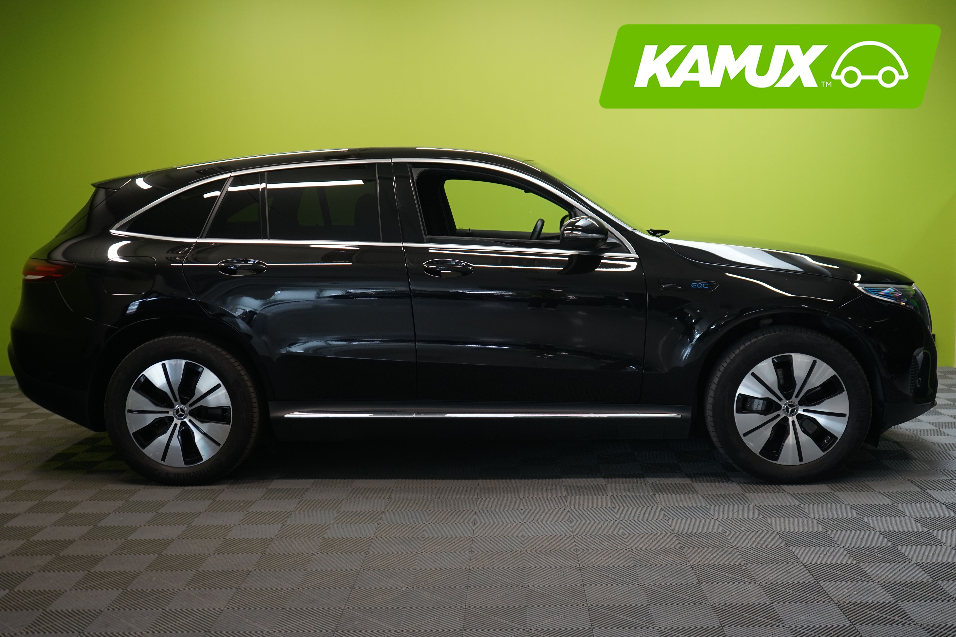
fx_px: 1089
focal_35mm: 41
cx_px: 476
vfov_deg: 32.6
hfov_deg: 47.4
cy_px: 319
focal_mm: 40
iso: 640
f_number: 4.5
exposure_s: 1/30
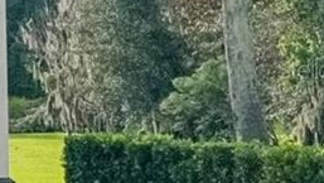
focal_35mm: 215
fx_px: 1848
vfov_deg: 5.7
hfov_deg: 8.5
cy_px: 69
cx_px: -619
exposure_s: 1/2500
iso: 800
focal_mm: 22
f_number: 8
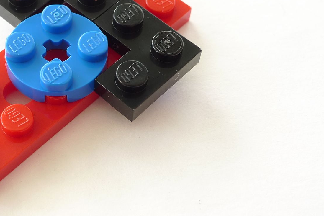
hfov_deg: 26.1
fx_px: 684
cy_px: 75
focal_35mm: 76
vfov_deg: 17.9
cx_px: 60
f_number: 4
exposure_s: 1/20
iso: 80
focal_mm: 9.3
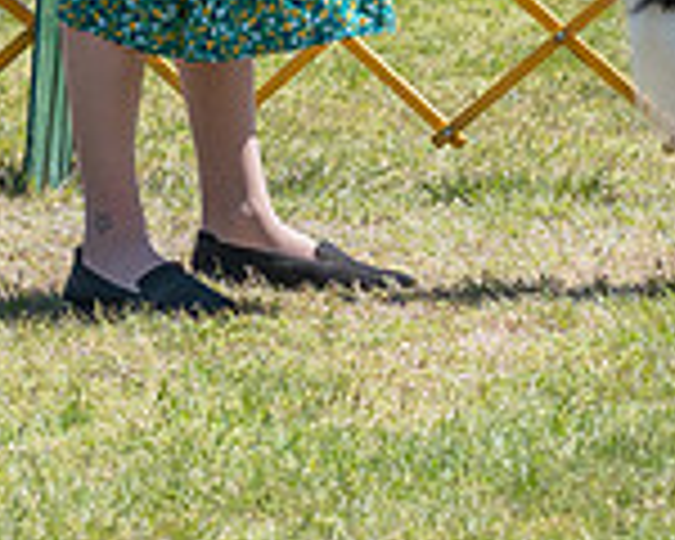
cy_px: -414
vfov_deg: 3.3
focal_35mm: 468
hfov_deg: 4.1
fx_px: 9349
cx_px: 596
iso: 320
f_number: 7.1
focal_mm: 111
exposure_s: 1/1600
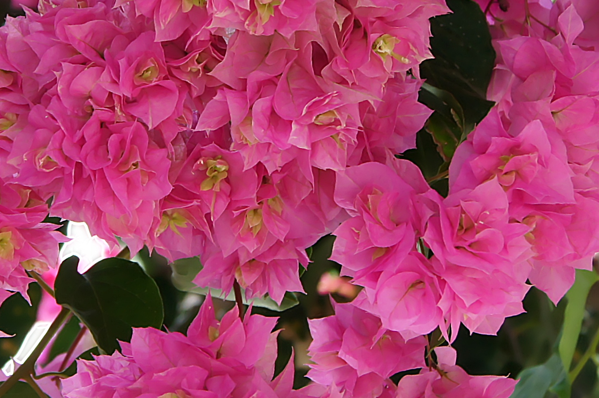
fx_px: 2360
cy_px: 112
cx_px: 247
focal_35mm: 142
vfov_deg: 9.6
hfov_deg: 14.5
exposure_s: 1/160
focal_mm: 30
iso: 200
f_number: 5.6
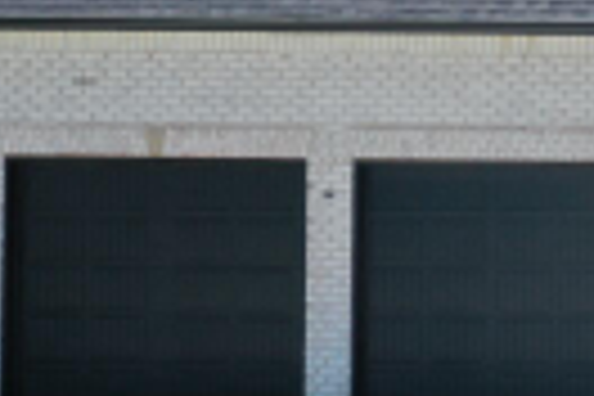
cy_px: -50
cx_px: 896
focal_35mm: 159
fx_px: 2623
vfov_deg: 8.6
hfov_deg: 12.3
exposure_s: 1/320
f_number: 5.6
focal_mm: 10.26
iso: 100
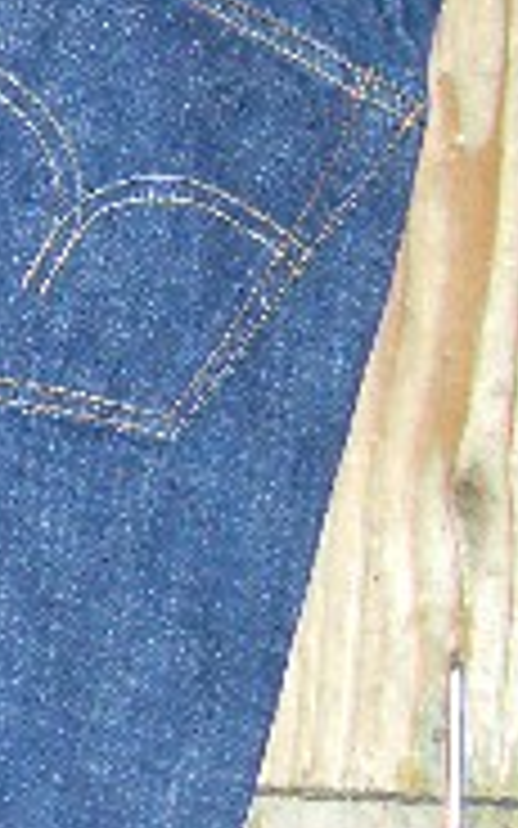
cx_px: -775
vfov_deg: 13.8
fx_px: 3411
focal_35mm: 151
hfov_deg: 8.0
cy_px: 279
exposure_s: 1/60
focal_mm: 6.8
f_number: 2.8
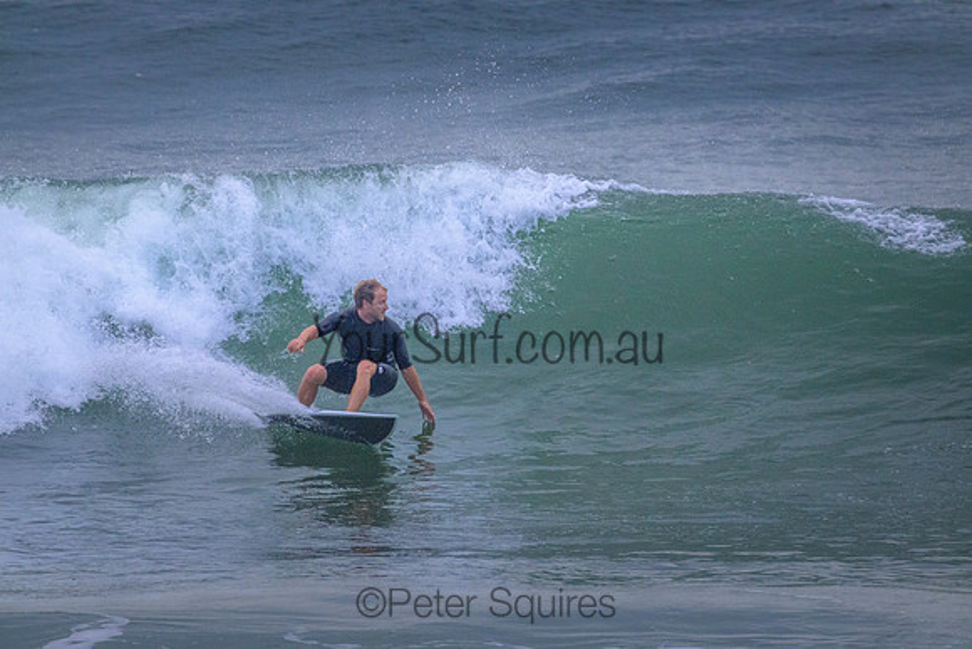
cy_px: 324
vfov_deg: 1.7
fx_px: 21604
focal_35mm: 800
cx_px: 486
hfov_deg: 2.6
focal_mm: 800
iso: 5000
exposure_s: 1/2000
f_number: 11
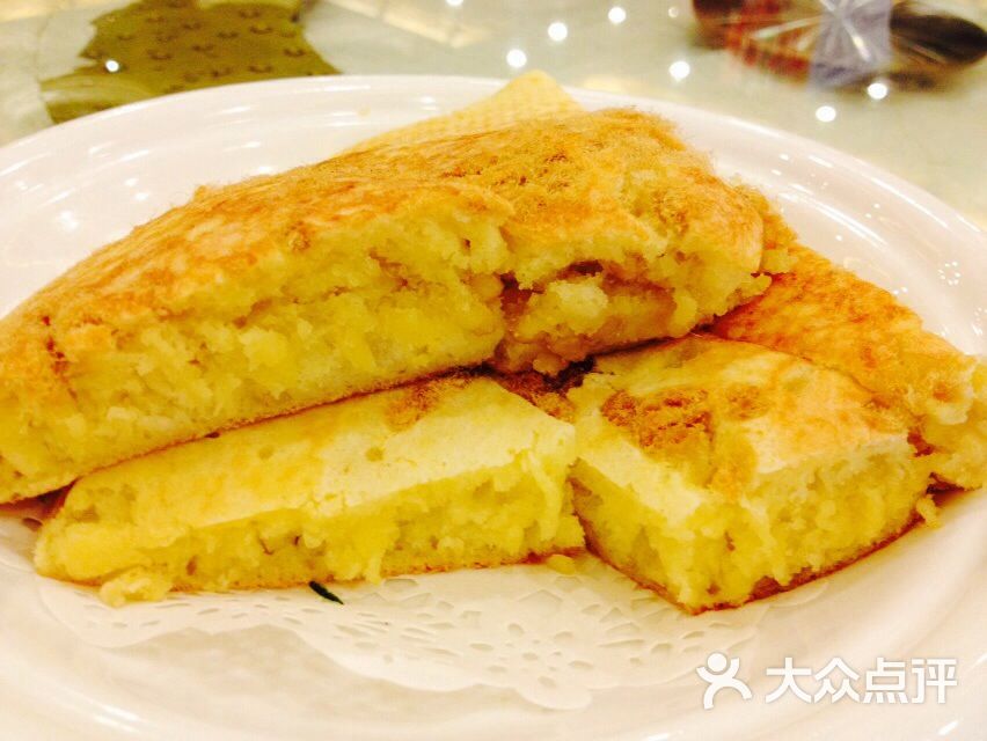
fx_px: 999
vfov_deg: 40.7
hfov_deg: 52.6
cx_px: 494
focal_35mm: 35
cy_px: 370
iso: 125
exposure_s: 1/20
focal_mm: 4.28
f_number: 2.4
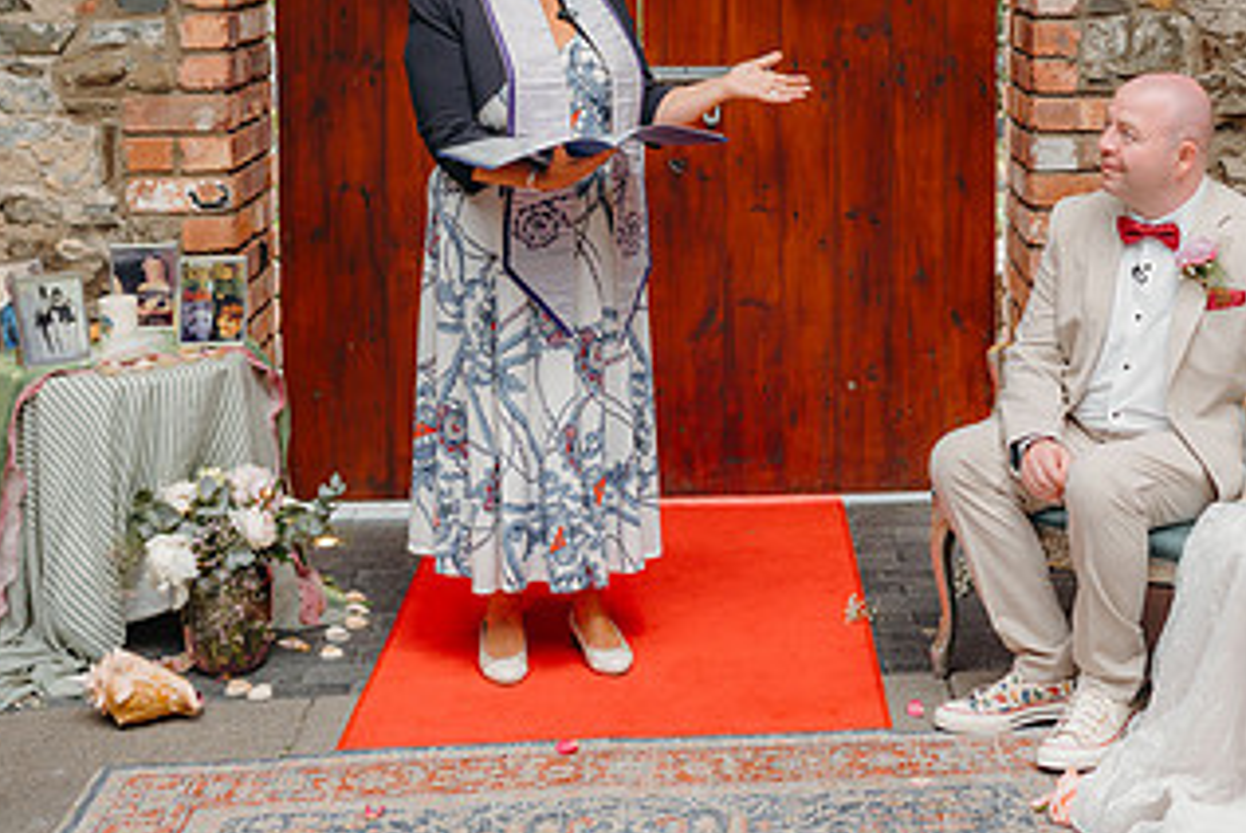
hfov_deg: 30.9
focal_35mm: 64
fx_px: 2217
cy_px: 92
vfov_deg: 20.9
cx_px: 920
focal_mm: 35
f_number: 2.2
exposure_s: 1/320
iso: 100
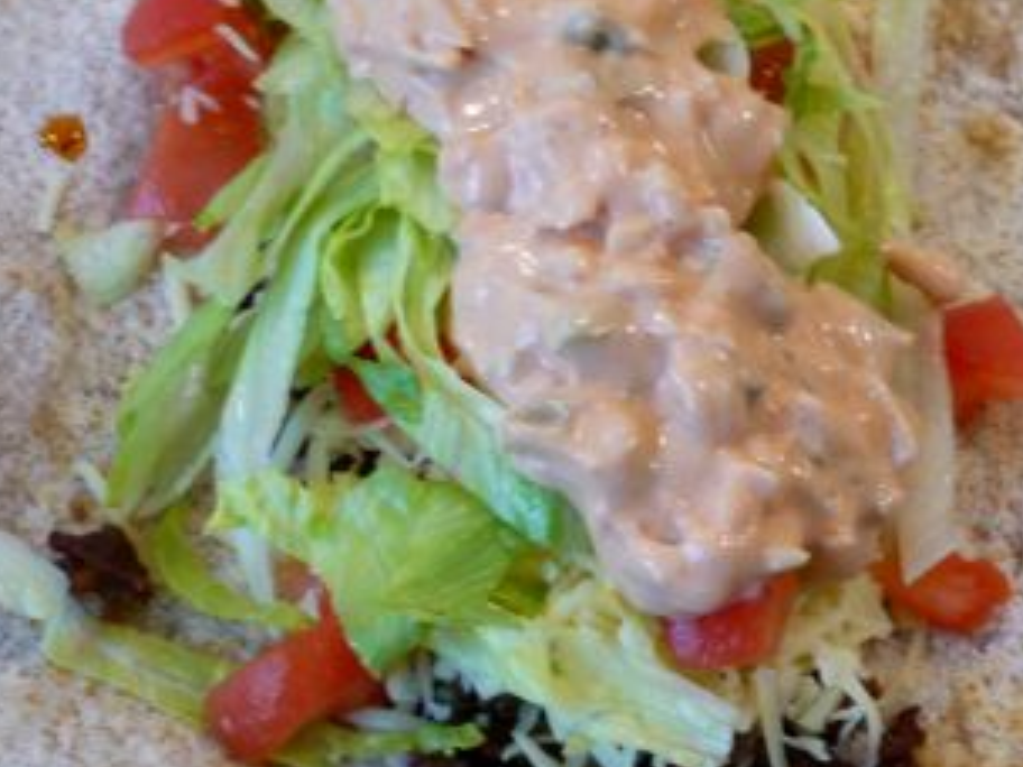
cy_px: 390
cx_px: 644
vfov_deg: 27.5
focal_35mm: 53
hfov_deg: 36.0
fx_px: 1566
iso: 160
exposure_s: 1/30
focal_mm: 5.8
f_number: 2.8
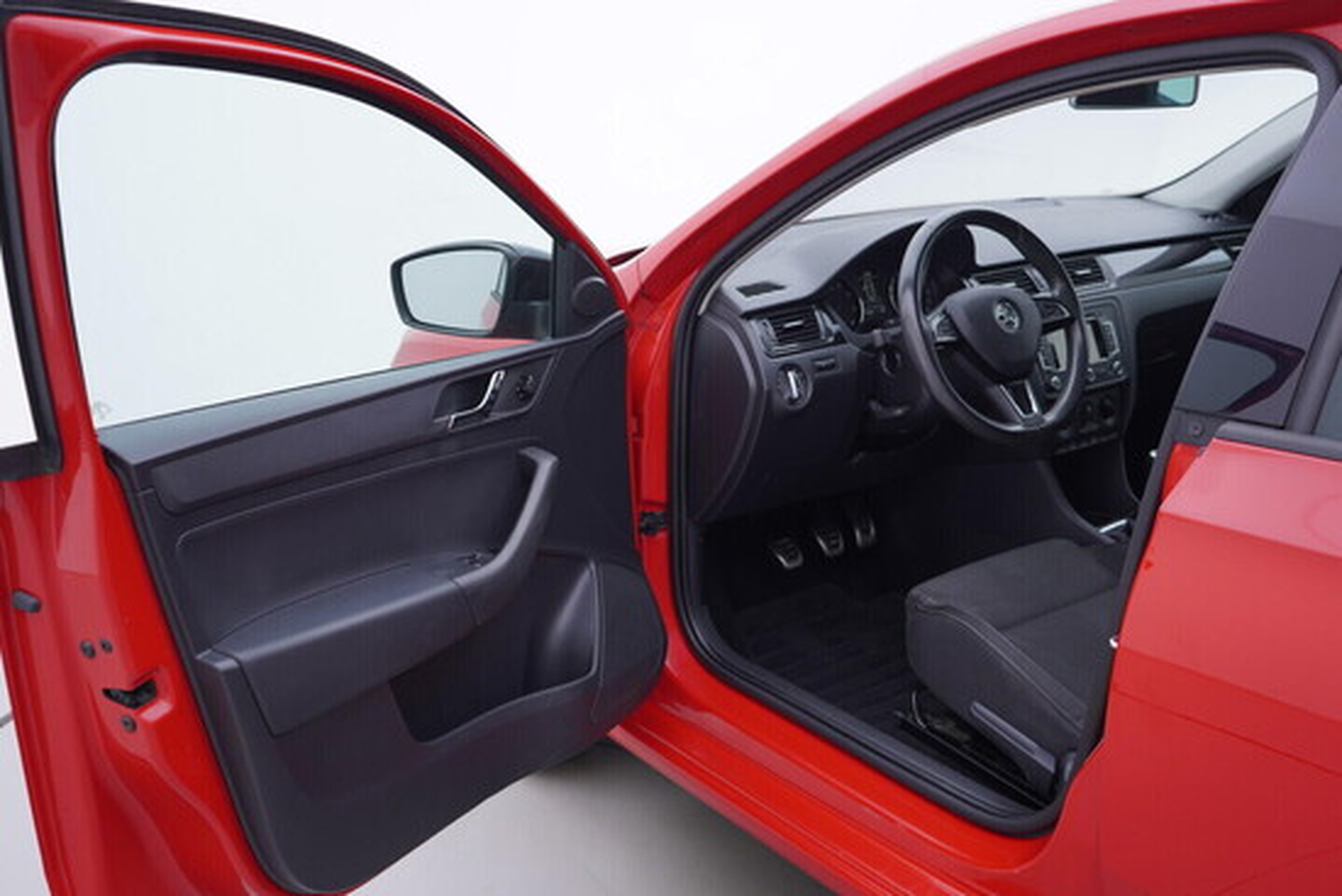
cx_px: 671
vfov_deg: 36.9
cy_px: 448
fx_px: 1342
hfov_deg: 53.1
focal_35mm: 36
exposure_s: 1/50
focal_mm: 24
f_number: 3.2
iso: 125
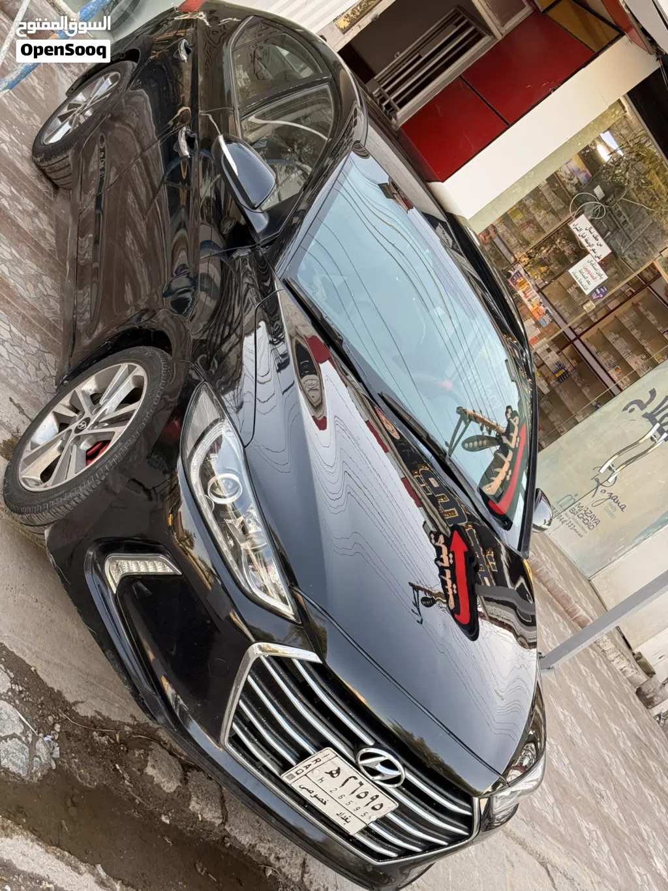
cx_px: 334
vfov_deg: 39.7
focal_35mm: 48
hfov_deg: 30.3
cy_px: 446
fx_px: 1235
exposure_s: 1/256
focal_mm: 6.76
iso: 64
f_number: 1.78
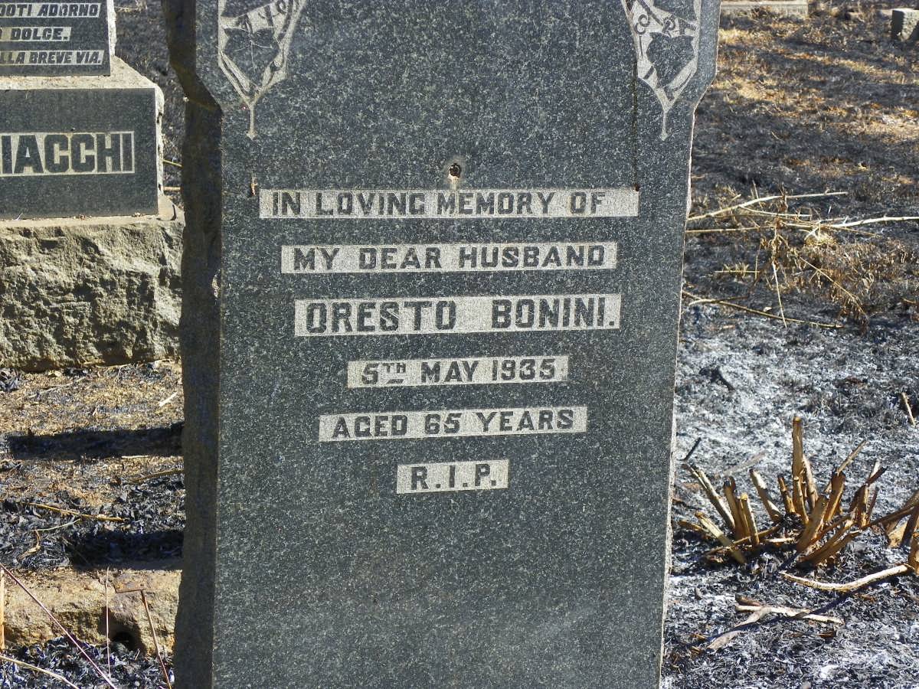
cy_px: 344
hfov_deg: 25.0
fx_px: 2071
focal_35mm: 78
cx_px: 460
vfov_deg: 18.9
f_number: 4
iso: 64
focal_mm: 13.8
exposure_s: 1/160
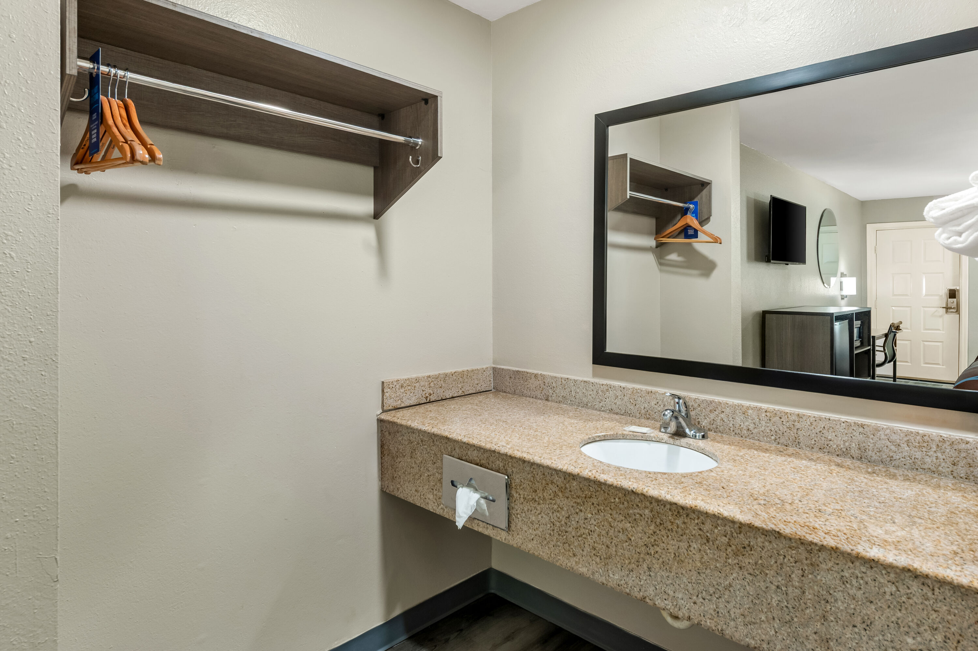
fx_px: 516
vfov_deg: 64.5
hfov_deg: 86.9
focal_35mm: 19
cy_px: 326
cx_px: 489
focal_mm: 19
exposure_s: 1/2.5
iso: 800
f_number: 8
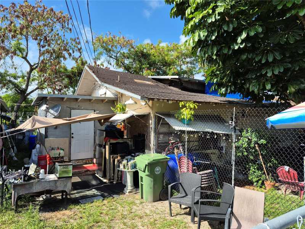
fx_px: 203
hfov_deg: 73.9
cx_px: 152
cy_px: 114
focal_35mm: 23
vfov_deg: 58.9
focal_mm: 5.4
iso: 25
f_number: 1.8
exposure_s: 1/886
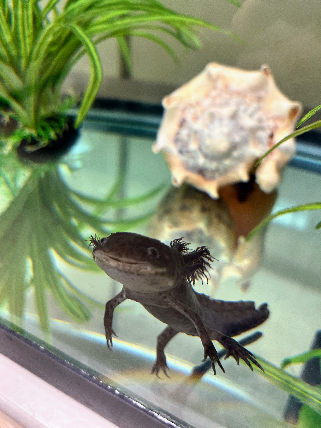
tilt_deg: -38.6
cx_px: 161
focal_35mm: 27
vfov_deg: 65.3
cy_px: 214
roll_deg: +0.1
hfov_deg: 51.4
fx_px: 334
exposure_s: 1/104
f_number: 1.5
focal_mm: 5.7
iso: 125
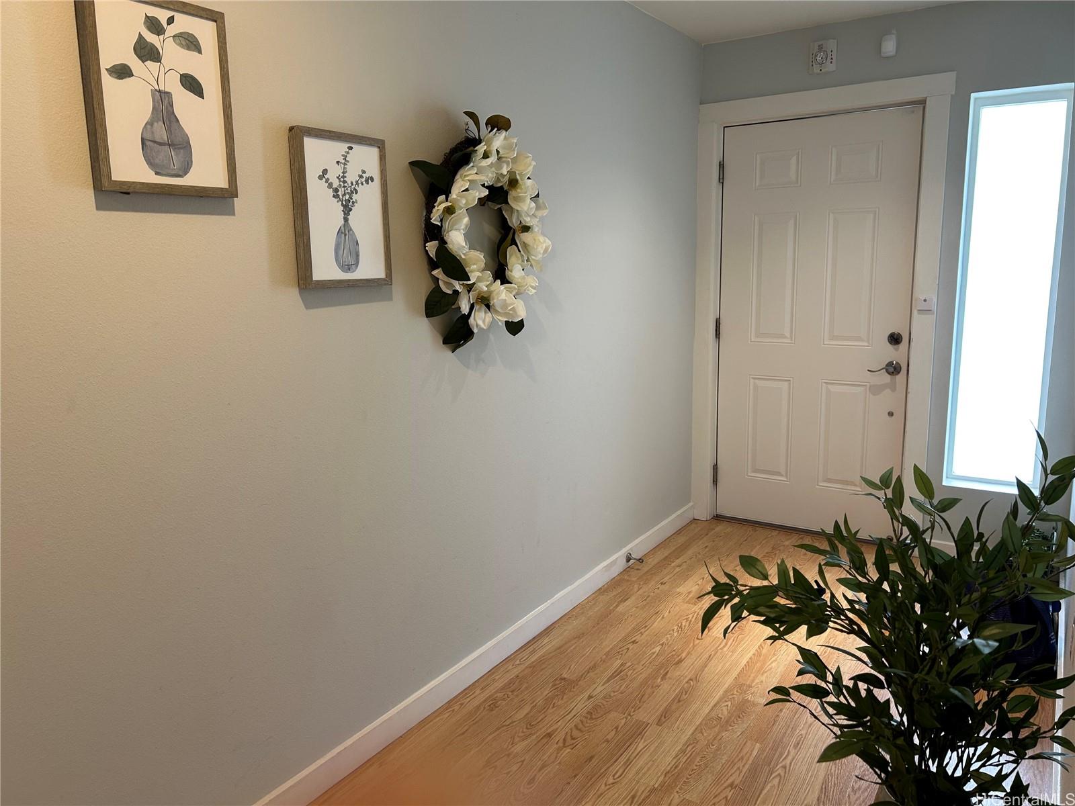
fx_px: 807
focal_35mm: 26
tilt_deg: -9.3
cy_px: 403
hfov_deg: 67.3
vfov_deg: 53.1
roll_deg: +0.9
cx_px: 538
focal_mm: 5.7
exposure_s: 1/60
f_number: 1.5
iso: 80
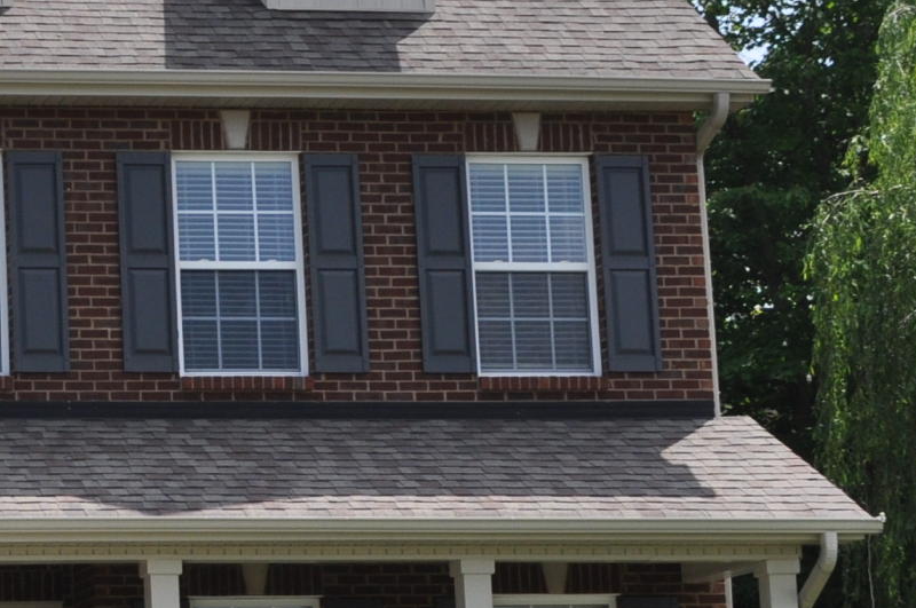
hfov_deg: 14.4
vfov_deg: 10.1
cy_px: 342
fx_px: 3430
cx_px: -372
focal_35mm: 135
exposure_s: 1/320
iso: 200
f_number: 9
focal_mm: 24
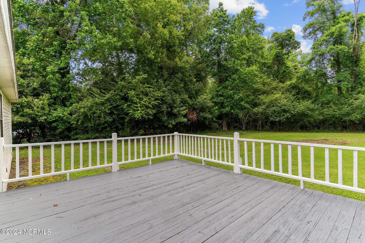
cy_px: 122
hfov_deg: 93.3
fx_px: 172
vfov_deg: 70.4
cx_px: 182
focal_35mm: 17
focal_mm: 17
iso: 320
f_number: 2.8
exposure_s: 1/1000
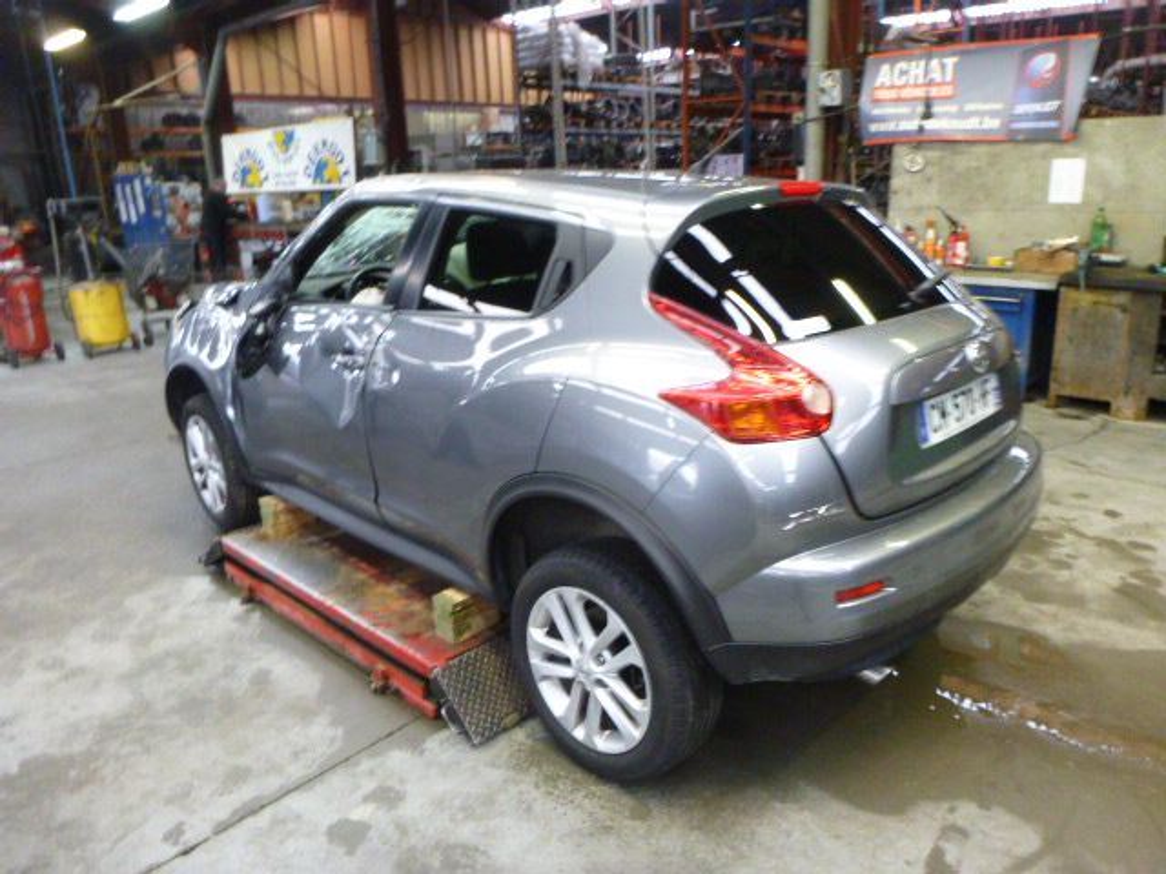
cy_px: 437
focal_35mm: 25
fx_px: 842
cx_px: 583
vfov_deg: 54.9
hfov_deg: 69.4
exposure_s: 1/8
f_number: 3.9
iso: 400
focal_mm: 4.5
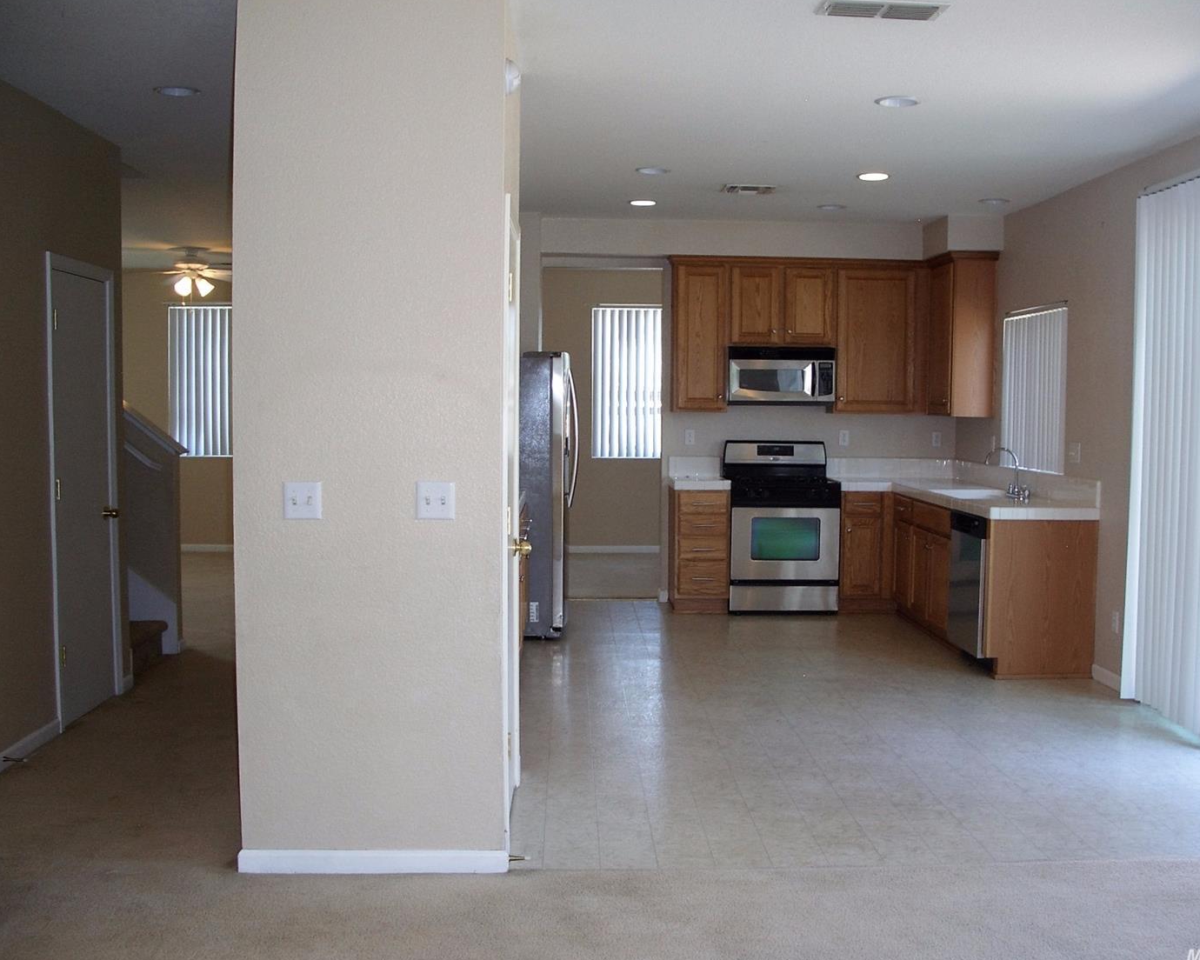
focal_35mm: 35
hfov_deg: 51.5
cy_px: 478
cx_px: 621
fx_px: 1243
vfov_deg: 42.2
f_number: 2.8
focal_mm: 7.1
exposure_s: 1/60
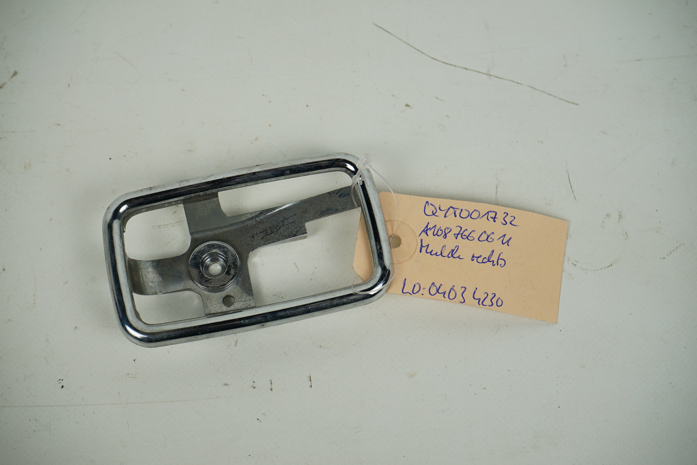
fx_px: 1278
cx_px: 348
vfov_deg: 20.6
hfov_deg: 30.5
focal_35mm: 66
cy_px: 232
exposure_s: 1/200
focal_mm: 66
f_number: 9
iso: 200
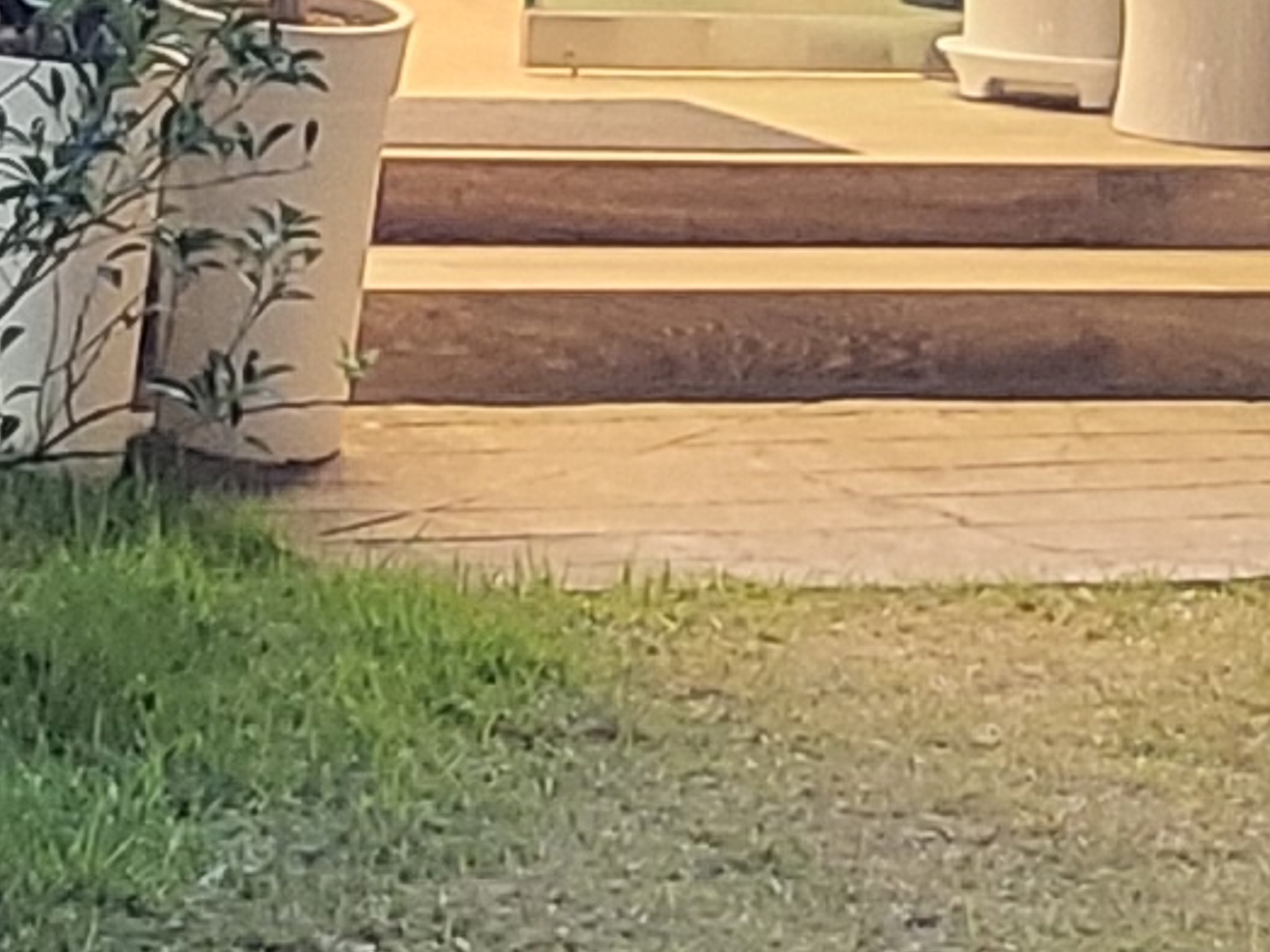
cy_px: -1151
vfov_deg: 7.1
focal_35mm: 199
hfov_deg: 9.8
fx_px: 7299
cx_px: -204
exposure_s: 1/24
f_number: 1.8
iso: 500
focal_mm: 4.25
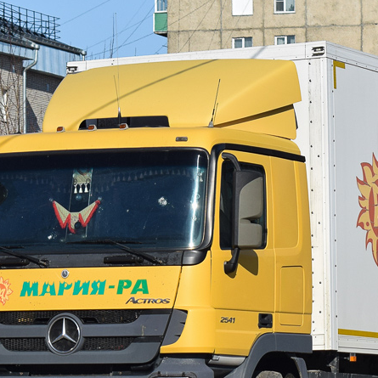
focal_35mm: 189
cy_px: 208
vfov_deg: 9.2
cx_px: 275
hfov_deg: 9.2
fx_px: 2337
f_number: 9
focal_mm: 55
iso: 200
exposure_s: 1/1250
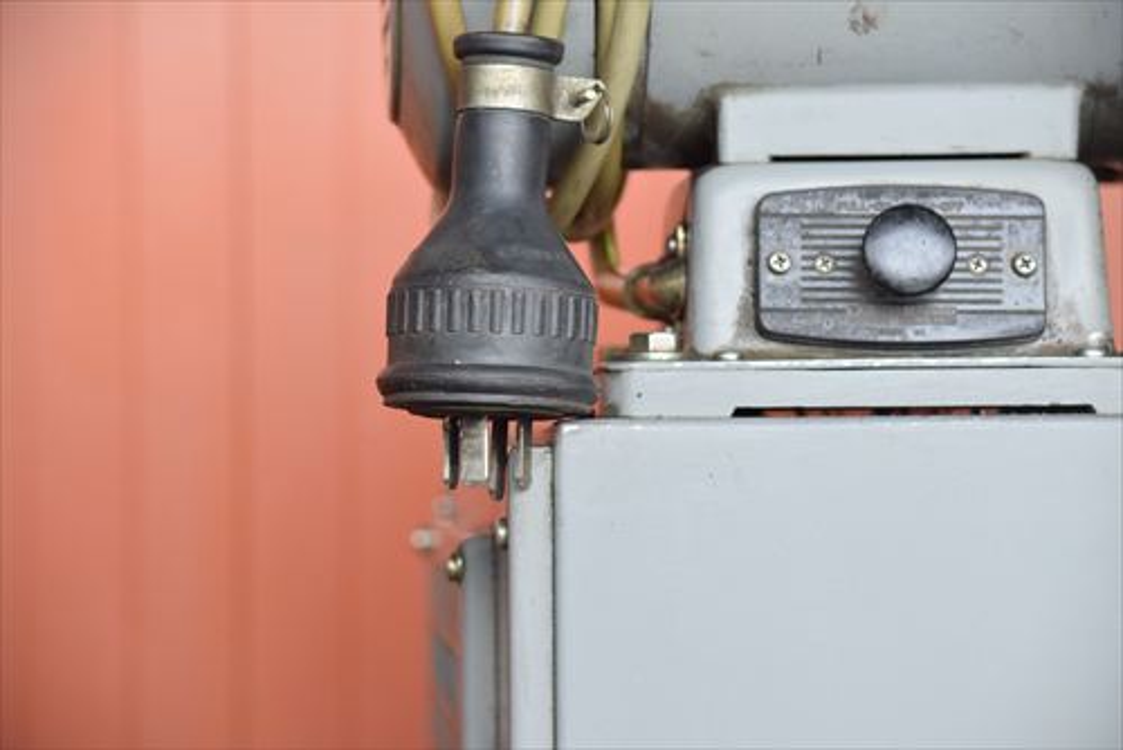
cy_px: 375
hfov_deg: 16.1
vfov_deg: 10.8
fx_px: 3979
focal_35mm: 128
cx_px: 562
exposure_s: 1/200
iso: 1250
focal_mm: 85
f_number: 6.3
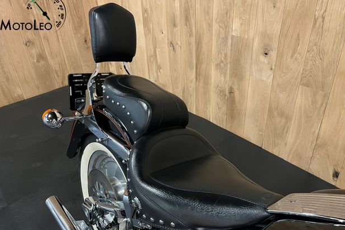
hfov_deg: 65.5
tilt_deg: -32.3
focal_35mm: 28
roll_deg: +3.2
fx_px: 268
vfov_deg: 46.4
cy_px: 125
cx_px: 175
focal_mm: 5.1
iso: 500
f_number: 1.6
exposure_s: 1/25
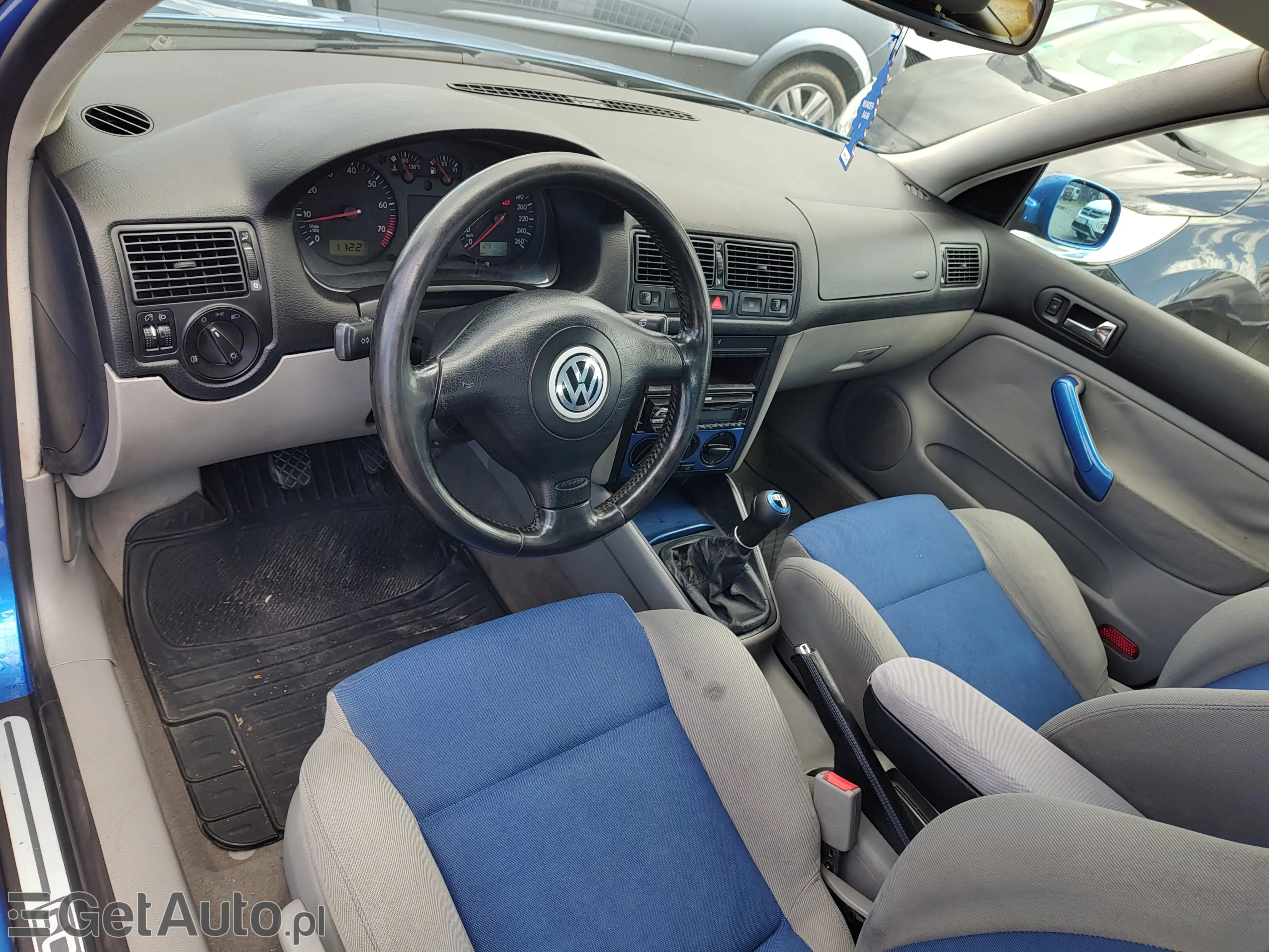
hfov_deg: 73.9
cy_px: 476
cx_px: 634
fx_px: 843
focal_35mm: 23
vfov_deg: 58.9
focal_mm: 5.56
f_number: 1.8
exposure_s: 1/297
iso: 100
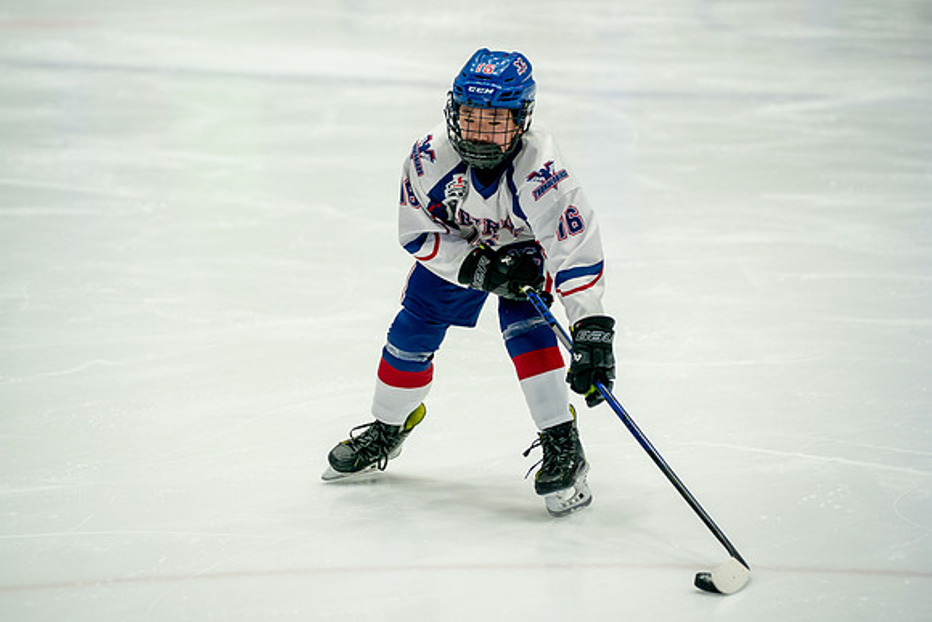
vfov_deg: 6.6
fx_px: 5424
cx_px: 440
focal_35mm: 209
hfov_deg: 9.8
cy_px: 306
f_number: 2.8
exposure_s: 1/800
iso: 1600
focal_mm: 150
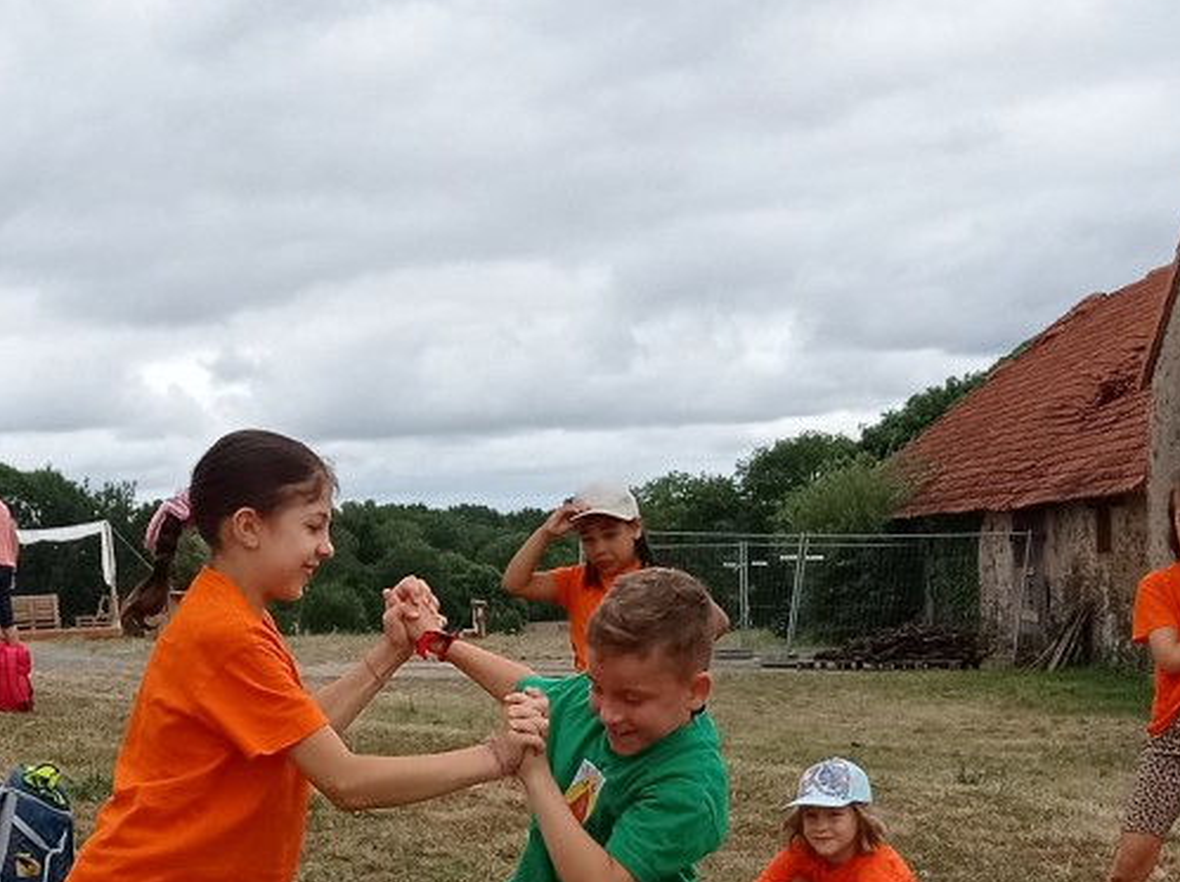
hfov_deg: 21.7
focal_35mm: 90
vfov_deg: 15.9
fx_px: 3064
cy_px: 984
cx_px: 381
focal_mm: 4.74
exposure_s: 1/1996
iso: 104
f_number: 1.79
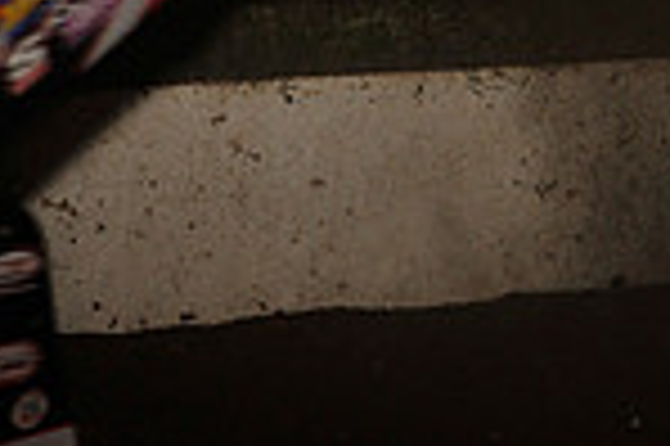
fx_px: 12270
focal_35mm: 660
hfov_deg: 3.1
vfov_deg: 2.1
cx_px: 1268
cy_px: -284
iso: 800
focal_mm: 170
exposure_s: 1/320
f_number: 6.3
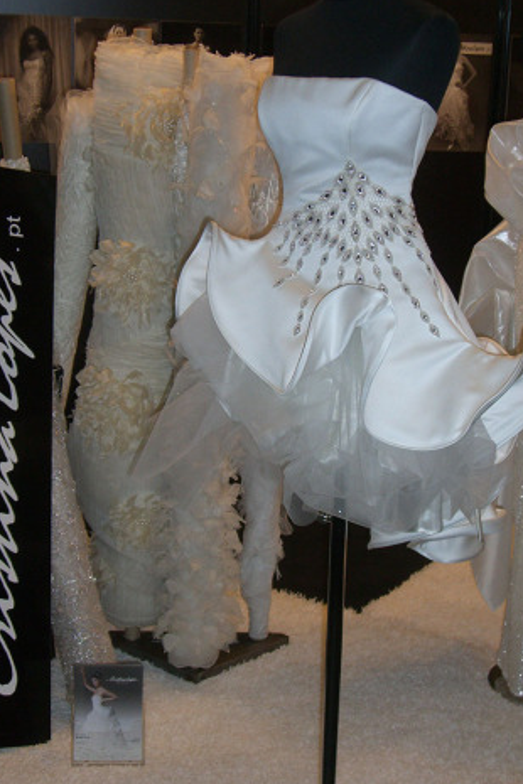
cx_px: 278
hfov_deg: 23.0
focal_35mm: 59
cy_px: 383
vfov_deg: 33.9
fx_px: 1286
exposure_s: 1/60
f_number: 3.3
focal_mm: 9
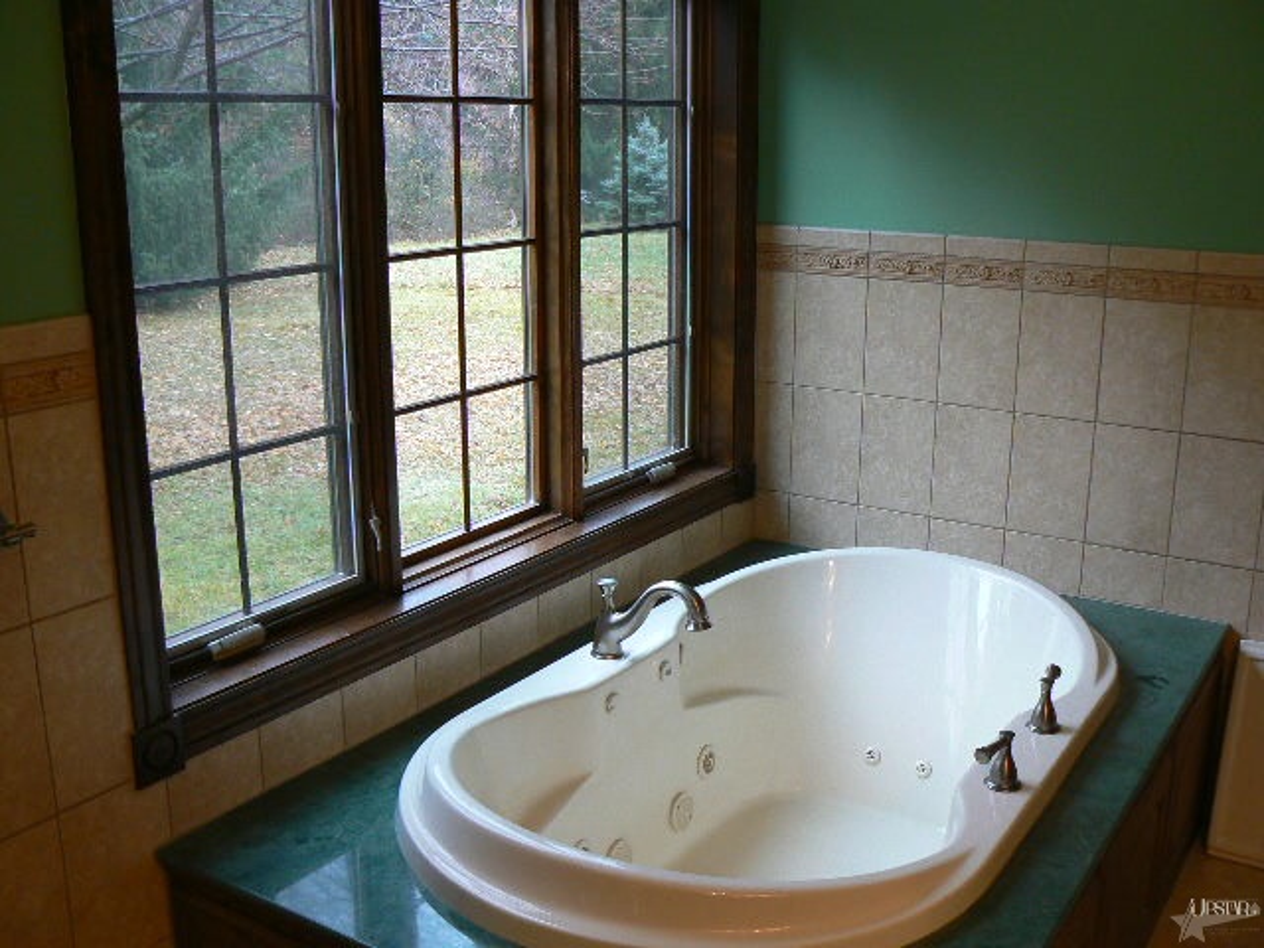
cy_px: 474
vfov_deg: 39.7
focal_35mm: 36
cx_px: 632
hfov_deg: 51.4
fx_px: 1315
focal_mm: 6
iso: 125
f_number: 2.8
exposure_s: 1/30
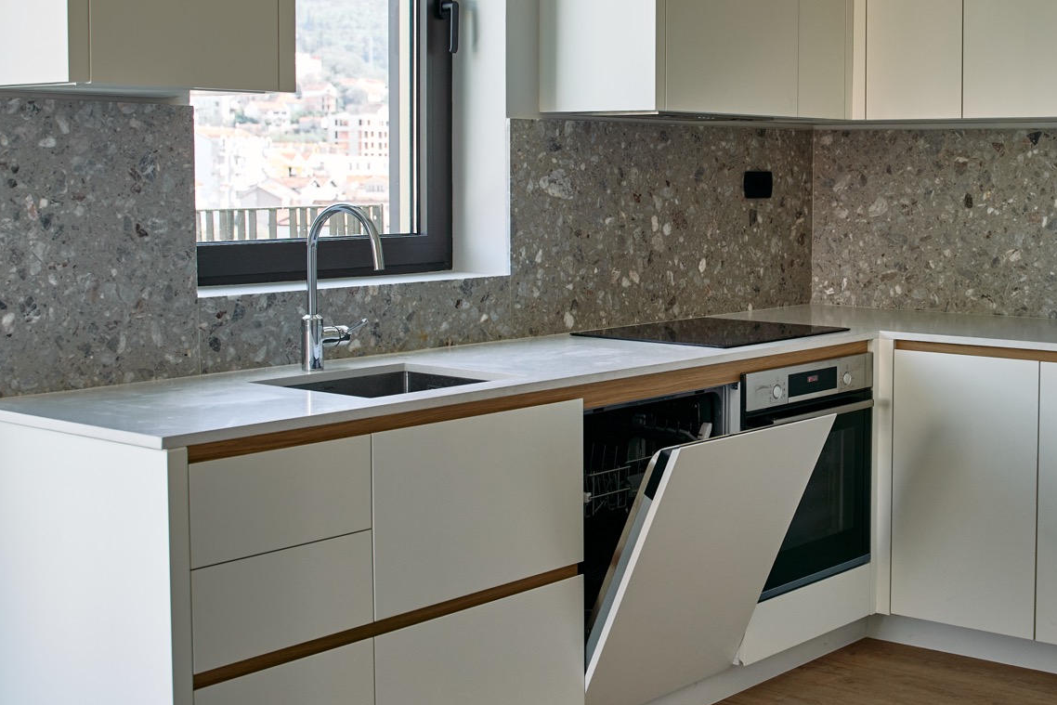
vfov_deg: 25.0
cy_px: 253
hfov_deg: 36.1
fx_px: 1586
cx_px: 785
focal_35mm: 54
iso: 250
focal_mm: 32
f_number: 4
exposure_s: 1/125
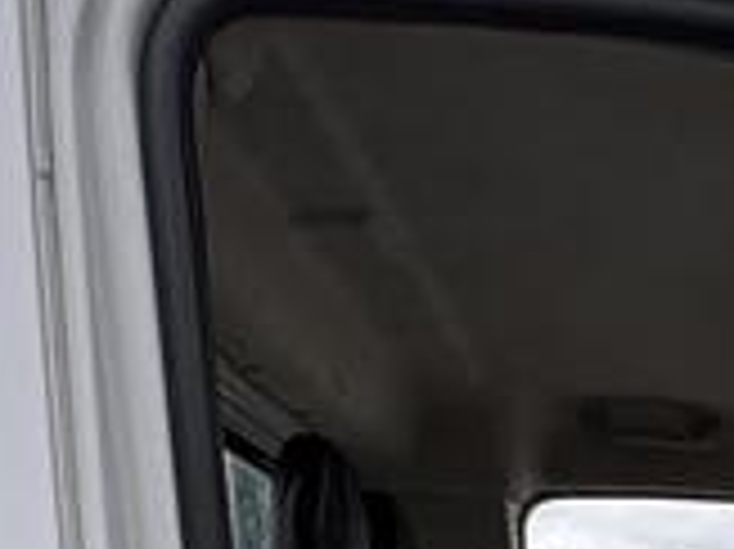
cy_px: 1044
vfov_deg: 15.7
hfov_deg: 22.8
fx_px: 1632
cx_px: 937
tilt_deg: -8.2
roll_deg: -2.4
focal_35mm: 77
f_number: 2.2
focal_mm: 2.22
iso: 50
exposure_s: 1/394
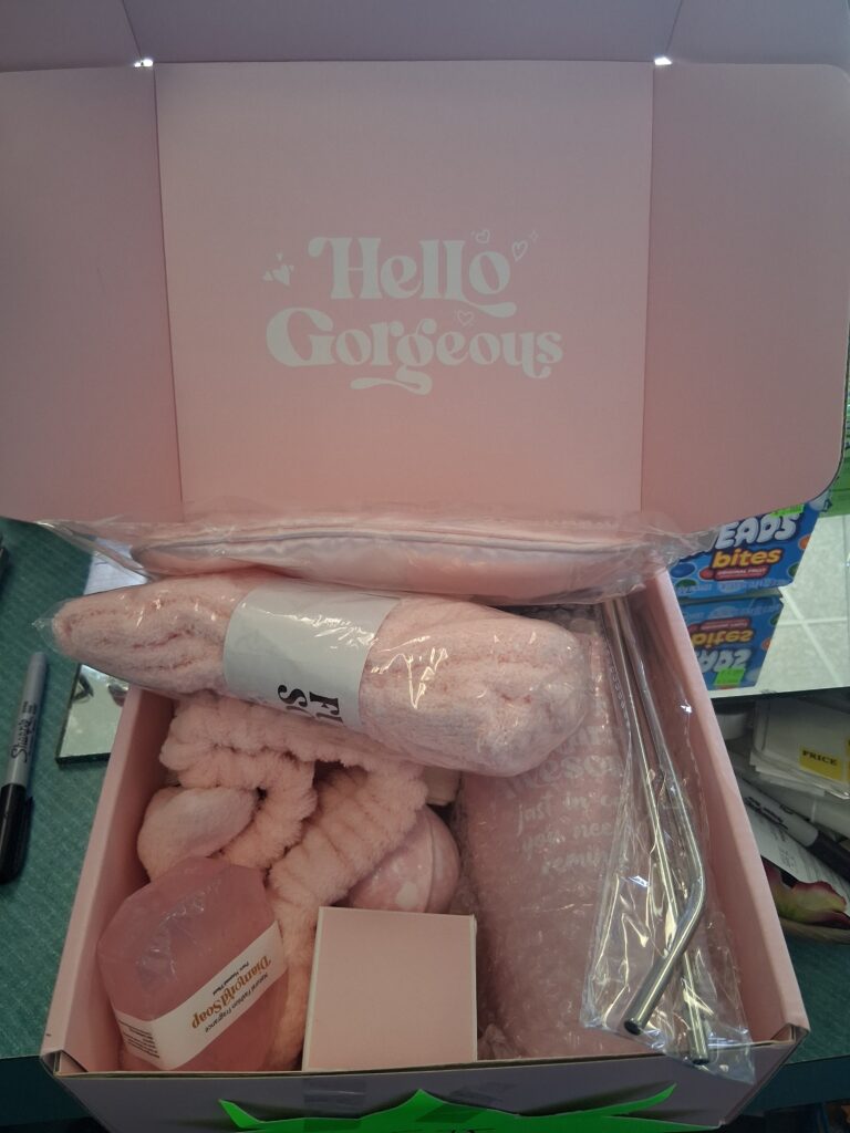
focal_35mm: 26
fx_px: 851
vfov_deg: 67.3
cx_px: 425
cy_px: 566
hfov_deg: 53.1
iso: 320
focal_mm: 3.98
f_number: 1.8
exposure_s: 1/120
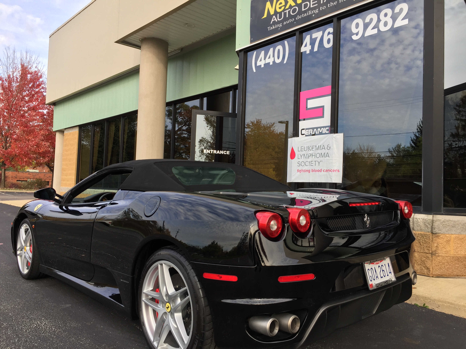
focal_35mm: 29
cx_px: 233
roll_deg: -4.0
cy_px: 174
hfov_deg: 61.7
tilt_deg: +2.9
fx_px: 390
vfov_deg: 48.2
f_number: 2.2
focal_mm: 4.15
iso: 32
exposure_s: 1/534
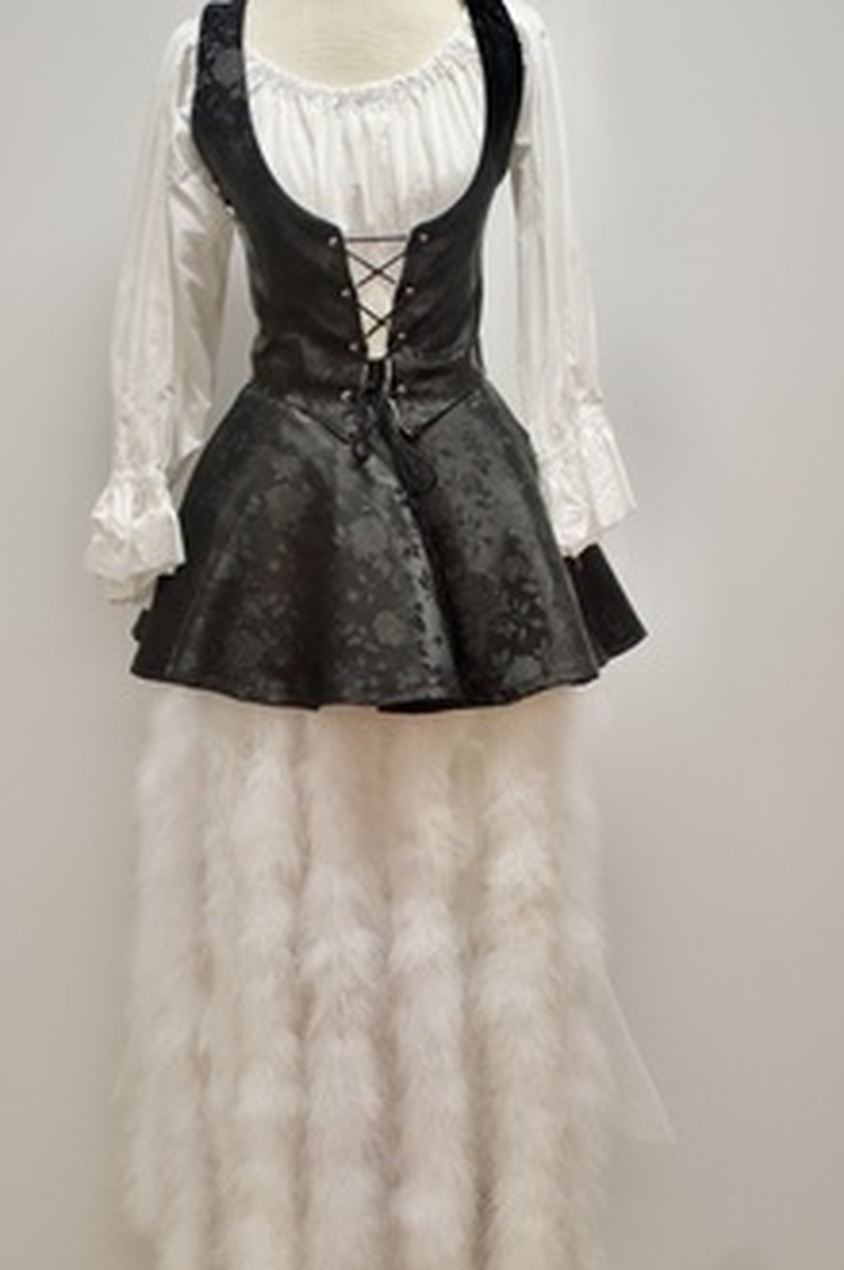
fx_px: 1727
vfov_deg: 40.4
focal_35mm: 49
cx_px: 384
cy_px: 675
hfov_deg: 27.5
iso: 1600
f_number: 3.8
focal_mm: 24
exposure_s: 1/250
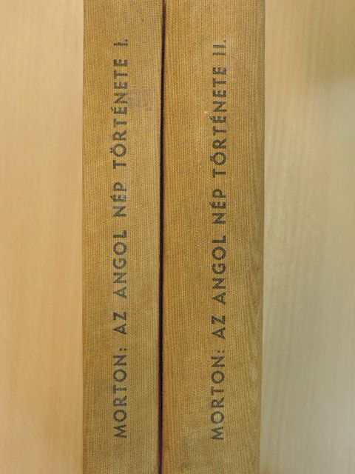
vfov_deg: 43.9
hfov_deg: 33.6
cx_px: 178
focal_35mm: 43
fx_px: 588
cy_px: 237
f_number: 3.4
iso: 400
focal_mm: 7.6
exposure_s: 1/30
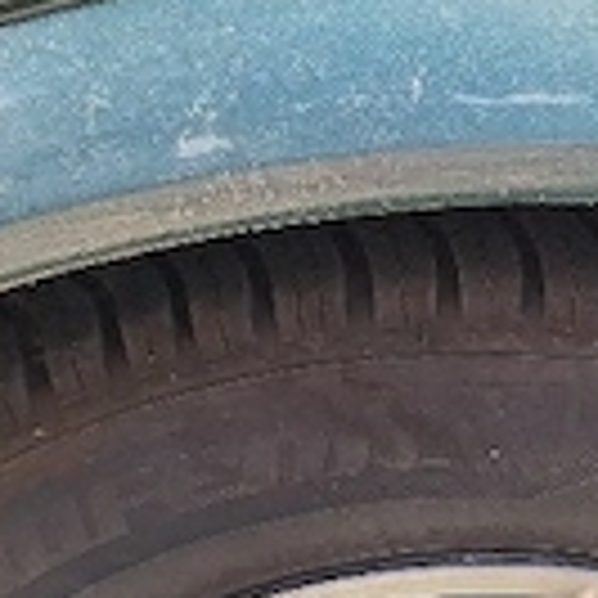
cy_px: 463
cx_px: 710
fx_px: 1798
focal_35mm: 92
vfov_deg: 18.7
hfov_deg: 18.0
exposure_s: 1/1111
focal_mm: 5.54
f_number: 1.8
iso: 40
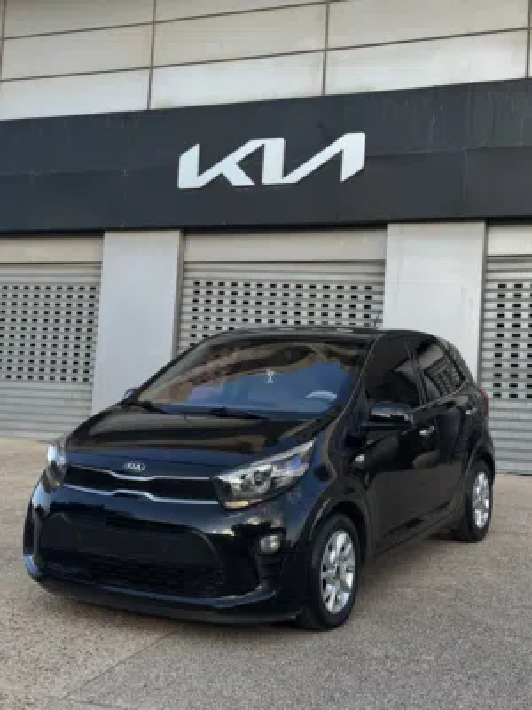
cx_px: 266
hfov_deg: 30.3
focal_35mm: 48
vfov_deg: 39.7
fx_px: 984
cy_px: 355
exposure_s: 1/1667
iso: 80
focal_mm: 6.86
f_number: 1.78
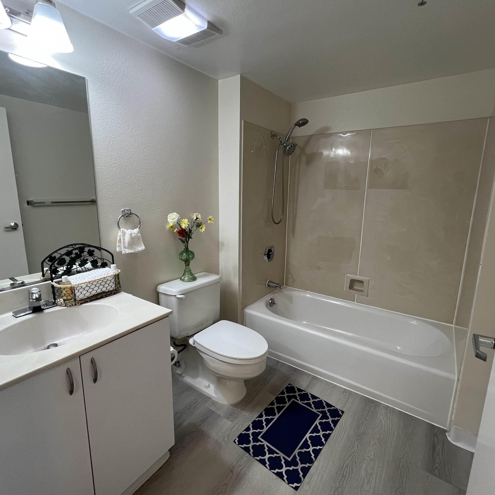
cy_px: 242
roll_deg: -0.5
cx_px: 247
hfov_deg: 87.4
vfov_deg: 87.4
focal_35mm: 16
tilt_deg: -10.8
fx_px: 259
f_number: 1.8
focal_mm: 1.57
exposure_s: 1/120
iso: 125
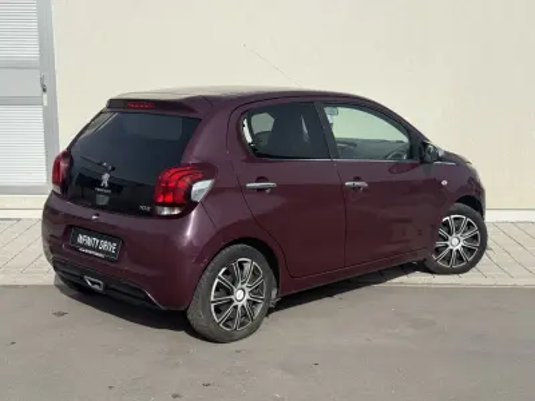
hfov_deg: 39.7
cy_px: 200
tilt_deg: -9.2
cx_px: 268
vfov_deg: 30.3
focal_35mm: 48
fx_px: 742
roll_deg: -0.4
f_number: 1.78
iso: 64
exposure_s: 1/8772
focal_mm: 6.76
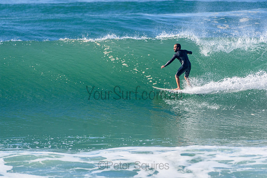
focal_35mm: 750
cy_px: 89
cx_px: 134
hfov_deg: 2.7
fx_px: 5564
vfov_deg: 1.8
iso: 400
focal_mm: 500
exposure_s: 1/2000
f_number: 5.6
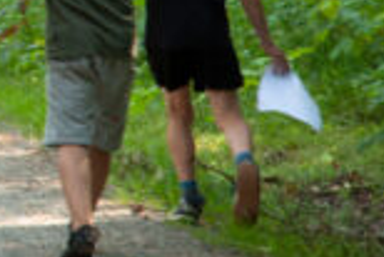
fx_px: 6544
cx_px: -304
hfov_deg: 3.3
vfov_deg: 2.2
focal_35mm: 613
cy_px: -76
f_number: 10
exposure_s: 1/125
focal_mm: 105
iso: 800
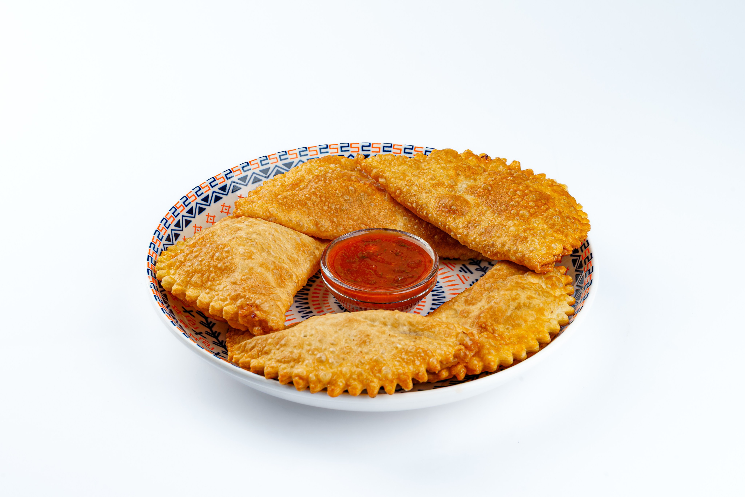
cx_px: 372
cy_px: 248
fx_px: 2173
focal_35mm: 105
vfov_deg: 13.0
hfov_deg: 19.5
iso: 80
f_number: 14
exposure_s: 1/100
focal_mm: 105
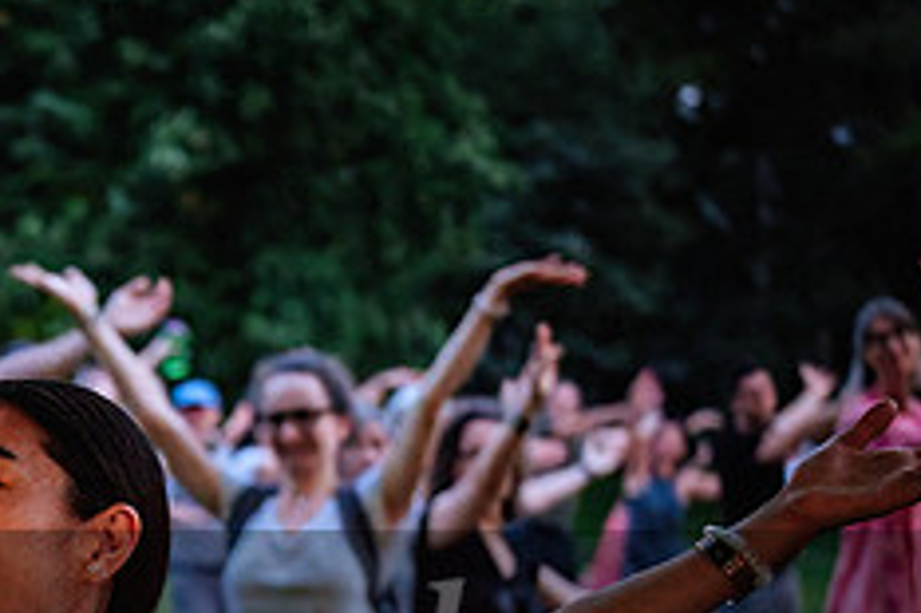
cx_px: -158
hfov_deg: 10.8
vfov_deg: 7.3
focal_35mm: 187
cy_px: 682
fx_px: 4781
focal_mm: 50
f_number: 2.8
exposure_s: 1/125
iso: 1600
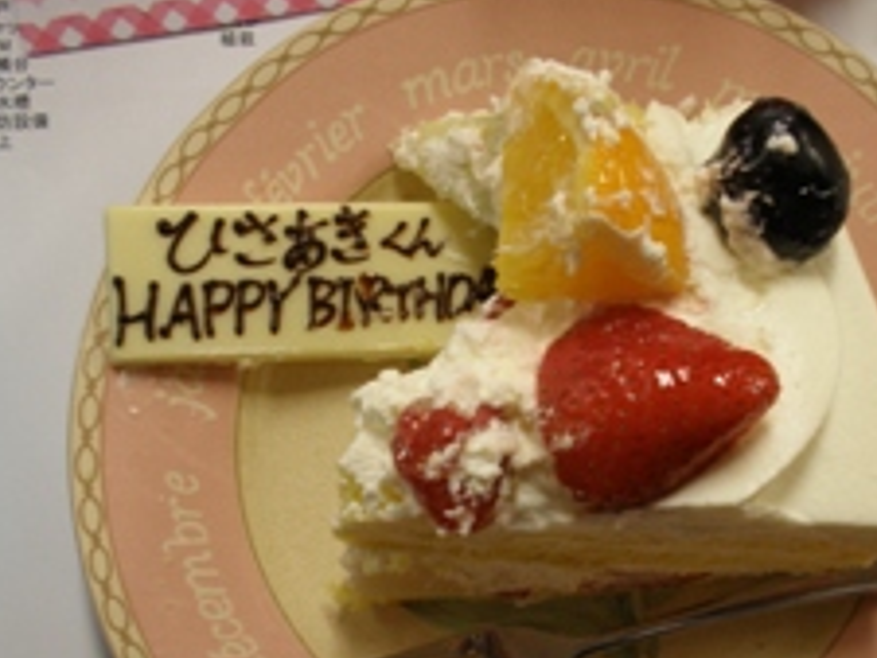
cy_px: 444
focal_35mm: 60
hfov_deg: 32.0
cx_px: 559
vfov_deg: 24.3
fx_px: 1521
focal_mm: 6.6
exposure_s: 1/30
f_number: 3.5
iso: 80
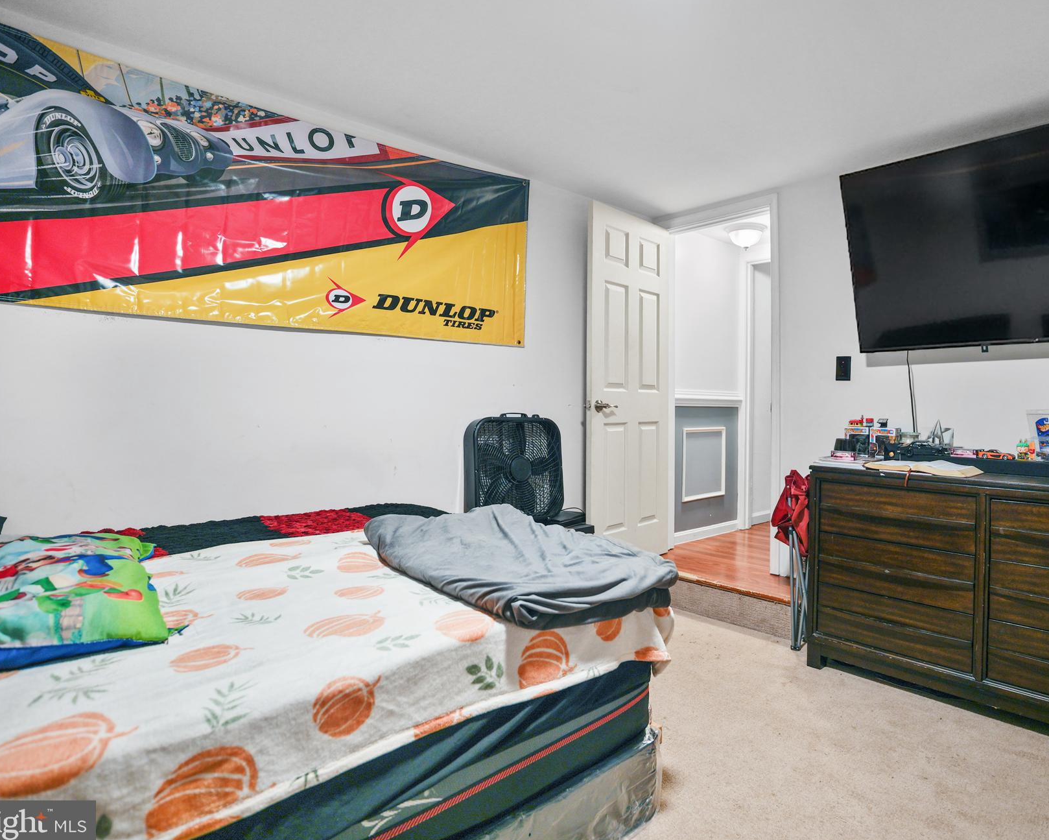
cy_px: 405
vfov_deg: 70.8
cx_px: 616
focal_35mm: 19
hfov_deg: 82.5
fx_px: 590
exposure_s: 1/13
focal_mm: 16
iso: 100
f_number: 2.8
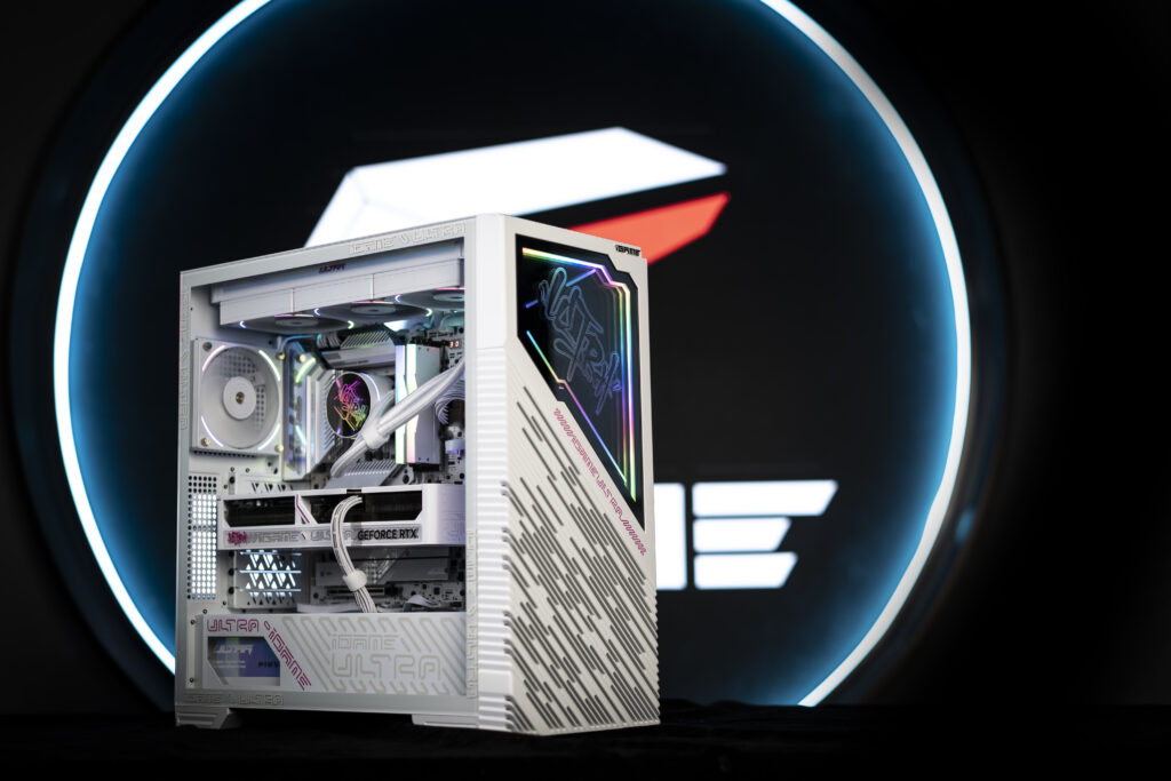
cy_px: 390
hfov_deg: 36.2
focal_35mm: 55
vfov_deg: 24.6
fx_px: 1789
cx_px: 586
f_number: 2.2
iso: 100
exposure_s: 1/100
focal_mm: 55
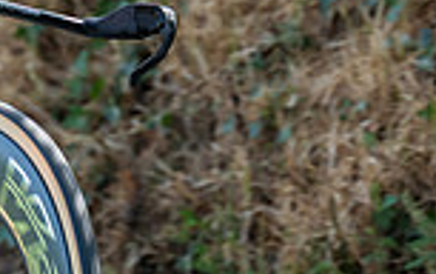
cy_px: -74
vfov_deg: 1.4
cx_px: -160
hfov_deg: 2.3
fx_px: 10980
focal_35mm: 923
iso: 800
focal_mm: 194
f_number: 3.5
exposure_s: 1/1000
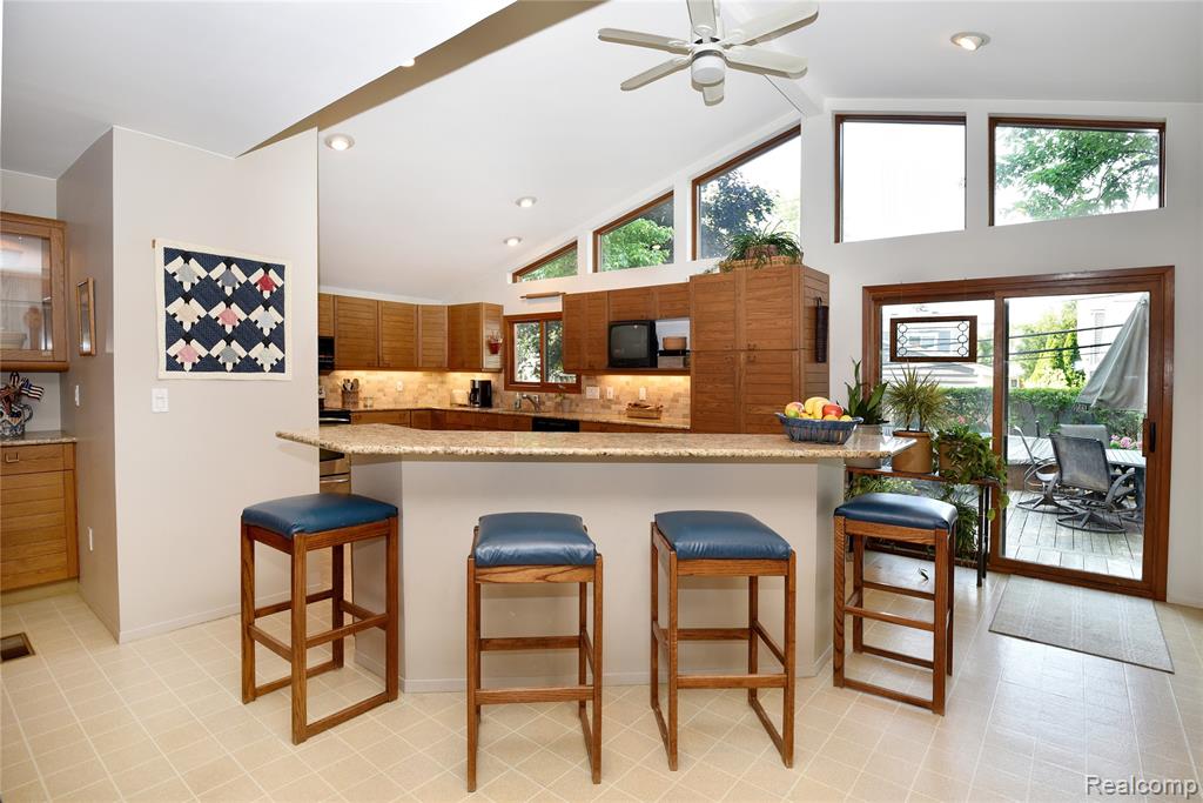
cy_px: 402
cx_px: 602
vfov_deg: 70.5
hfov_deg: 93.3
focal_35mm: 17
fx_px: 568
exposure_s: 1/60
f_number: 6.3
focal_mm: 17
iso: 400
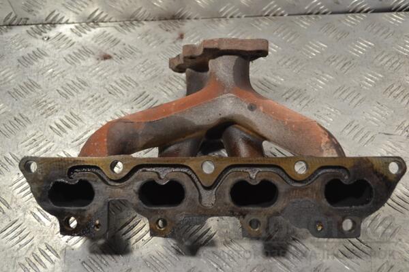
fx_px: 545
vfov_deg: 28.1
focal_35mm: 48
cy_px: 136
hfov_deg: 41.1
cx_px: 204
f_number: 4.8
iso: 400
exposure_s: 1/100
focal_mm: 32
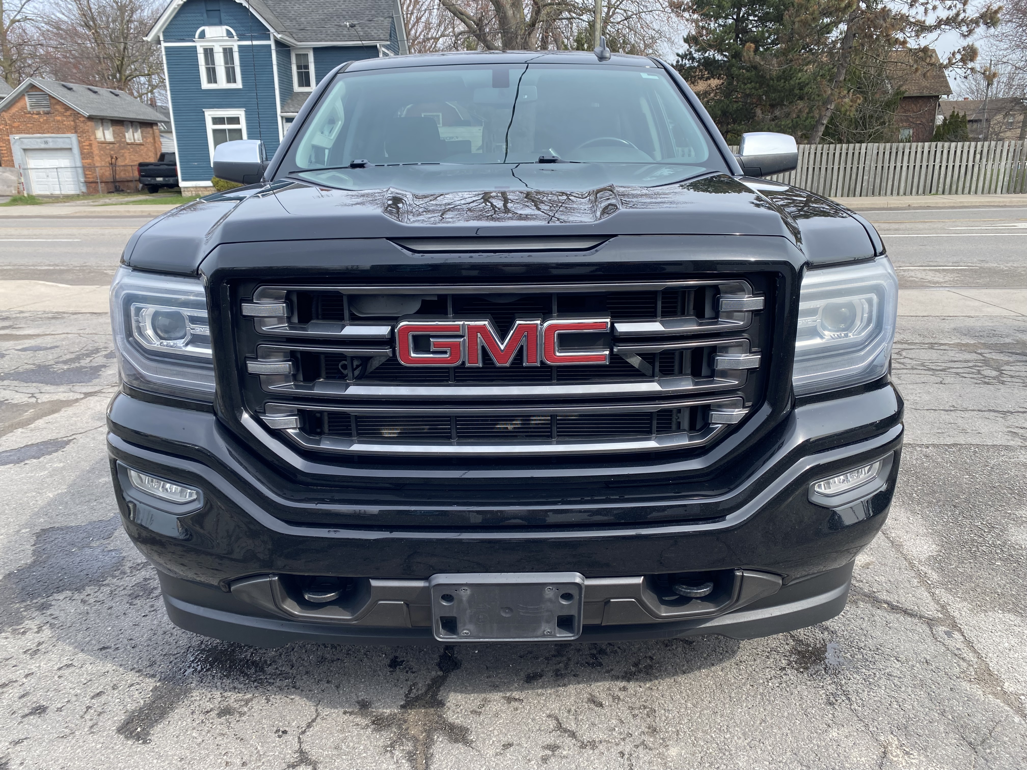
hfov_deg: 67.3
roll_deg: +0.8
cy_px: 385
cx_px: 514
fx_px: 771
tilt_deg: -17.2
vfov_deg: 53.1
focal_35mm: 26
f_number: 1.8
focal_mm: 4.25
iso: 32
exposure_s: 1/805
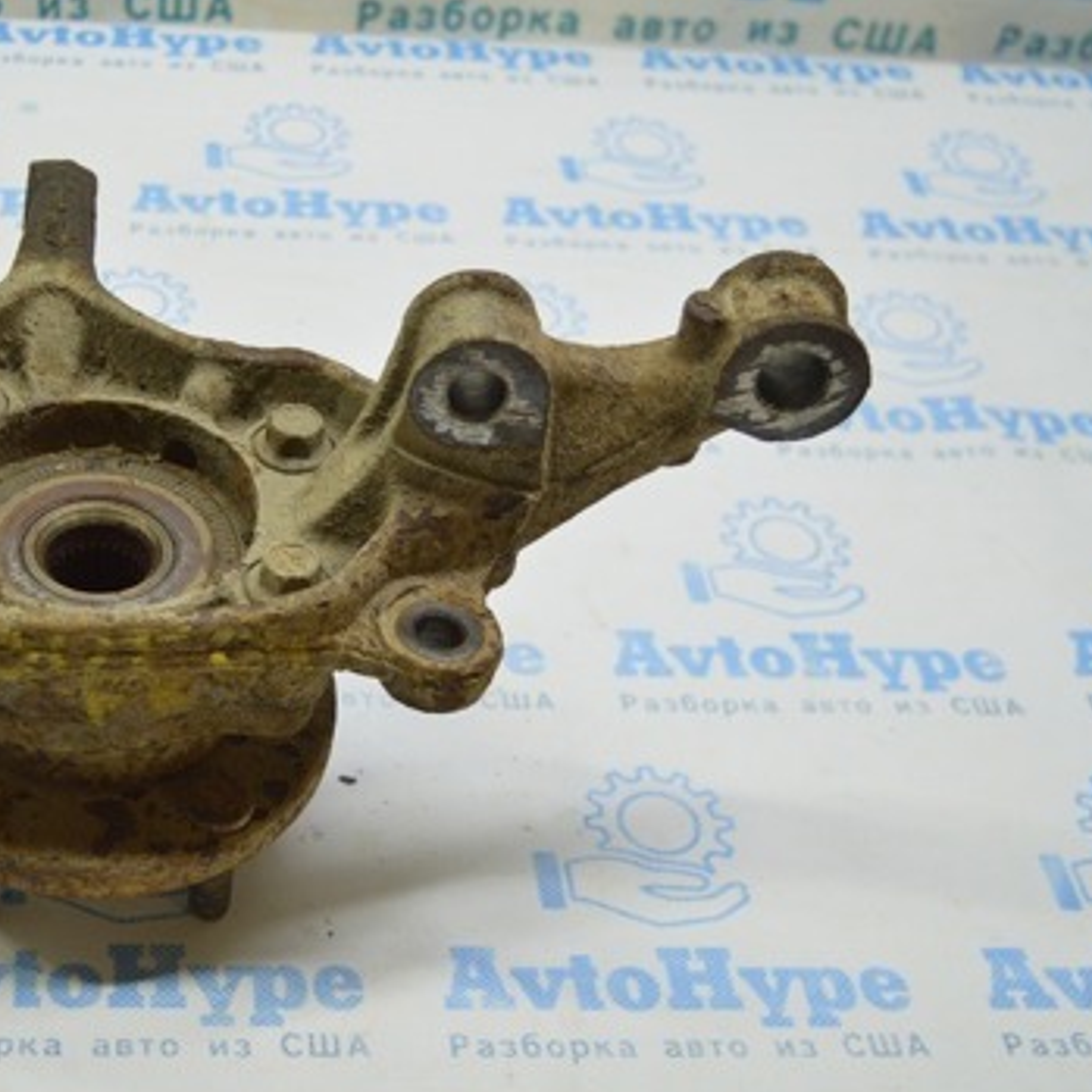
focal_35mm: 56
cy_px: 562
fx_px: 1999
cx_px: 188
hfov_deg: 29.7
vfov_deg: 30.6
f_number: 4
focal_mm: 24
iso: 400
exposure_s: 1/60
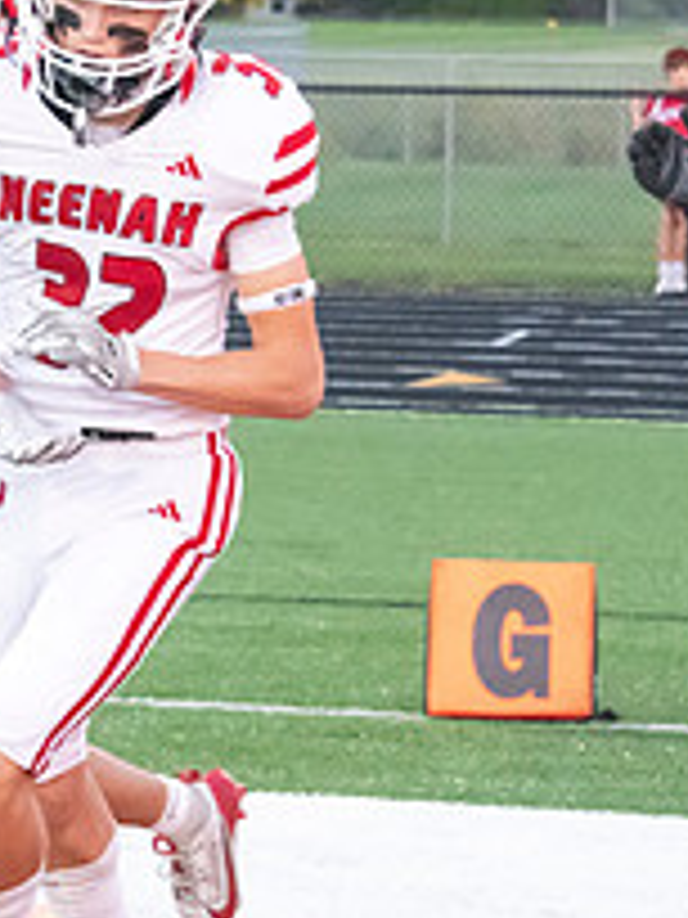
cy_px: 358
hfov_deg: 7.8
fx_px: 5062
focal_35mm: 191
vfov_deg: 10.4
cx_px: 81
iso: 10000
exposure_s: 1/640
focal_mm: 70
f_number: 7.1
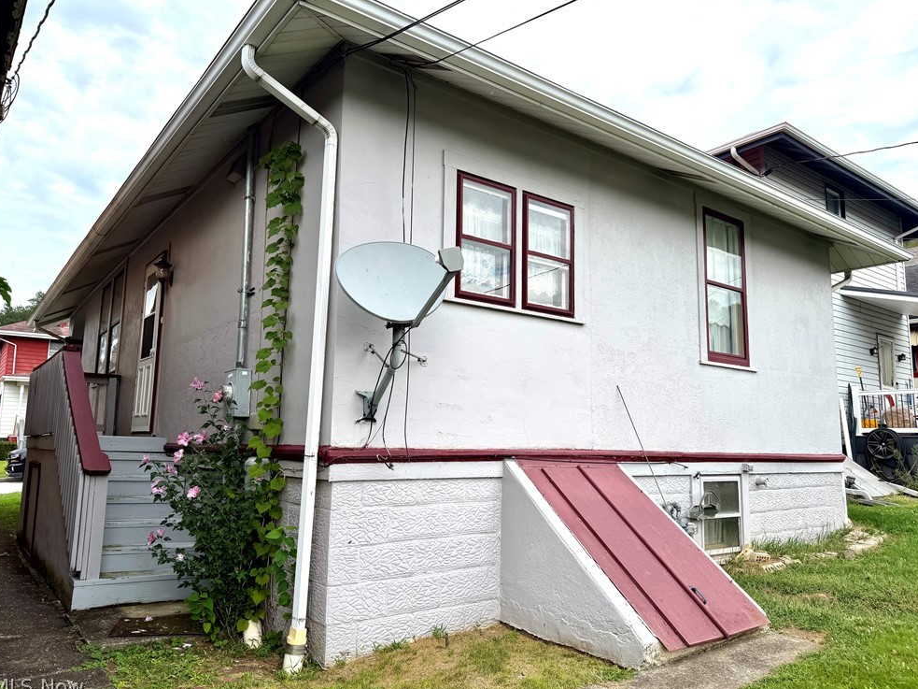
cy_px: 343
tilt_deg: +8.1
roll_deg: -1.1
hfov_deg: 69.4
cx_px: 465
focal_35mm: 25
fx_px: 663
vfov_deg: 54.9
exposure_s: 1/3145
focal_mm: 6.76
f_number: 1.78
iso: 80
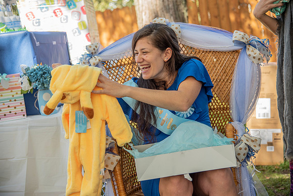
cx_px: 146
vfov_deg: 20.6
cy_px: 98
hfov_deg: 30.5
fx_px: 537
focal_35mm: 66
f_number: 4
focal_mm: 66
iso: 125
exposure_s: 1/125
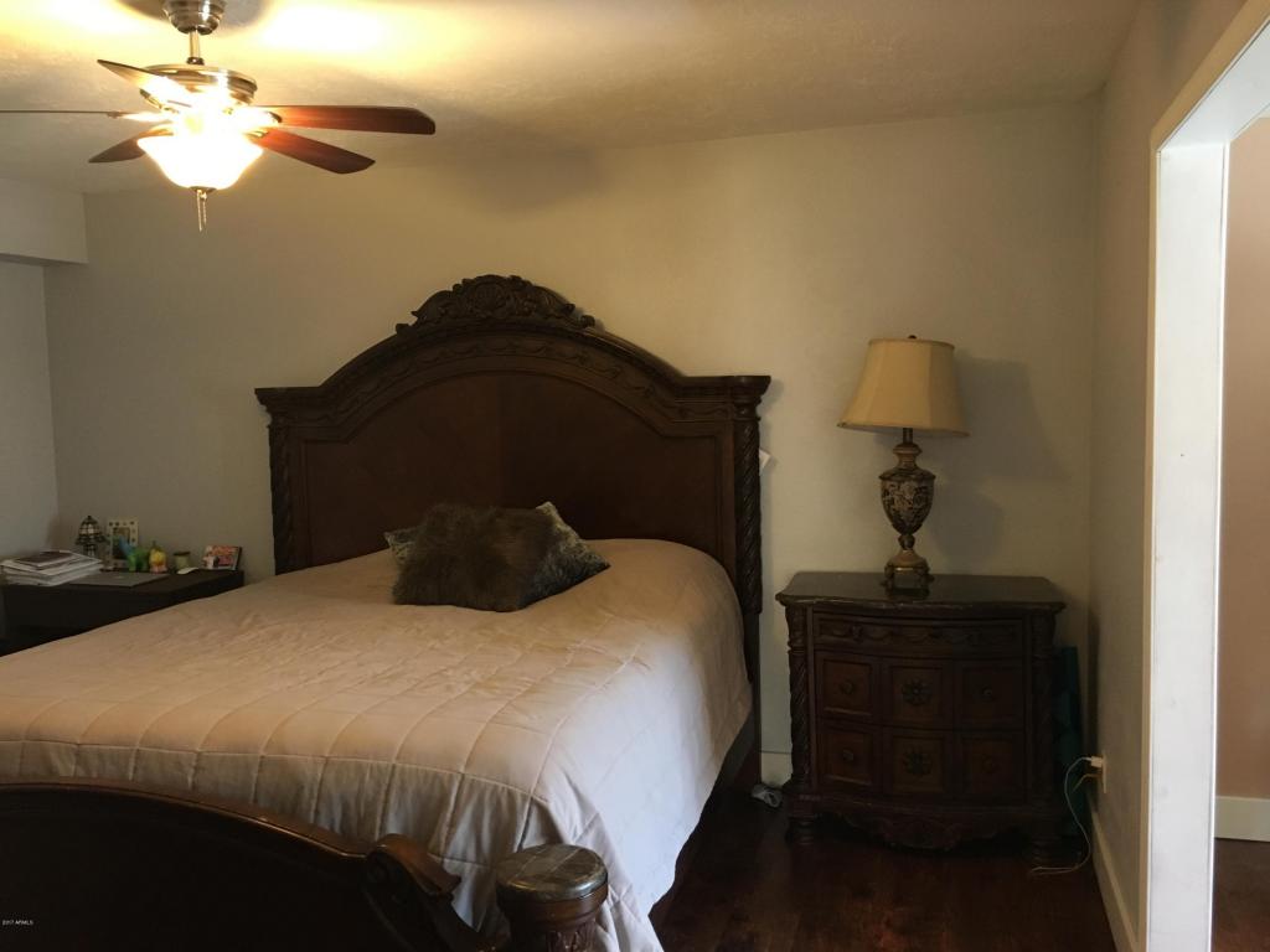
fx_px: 1064
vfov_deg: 48.2
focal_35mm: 29
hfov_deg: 61.7
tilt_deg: -3.8
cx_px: 635
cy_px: 476
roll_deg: +0.6
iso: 160
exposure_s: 1/30
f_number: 2.2
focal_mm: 4.15
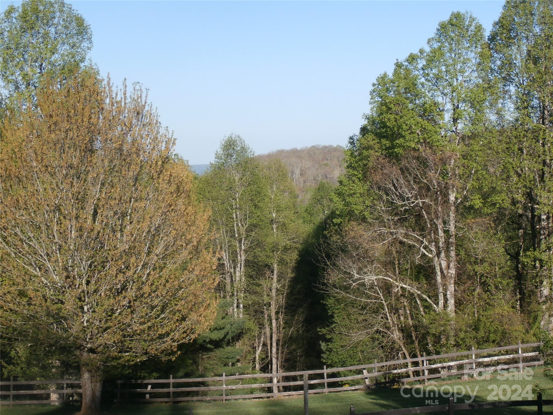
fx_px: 959
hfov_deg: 32.2
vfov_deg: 24.4
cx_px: 276
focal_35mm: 60
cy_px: 208
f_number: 4.2
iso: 100
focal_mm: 10.76
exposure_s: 1/500
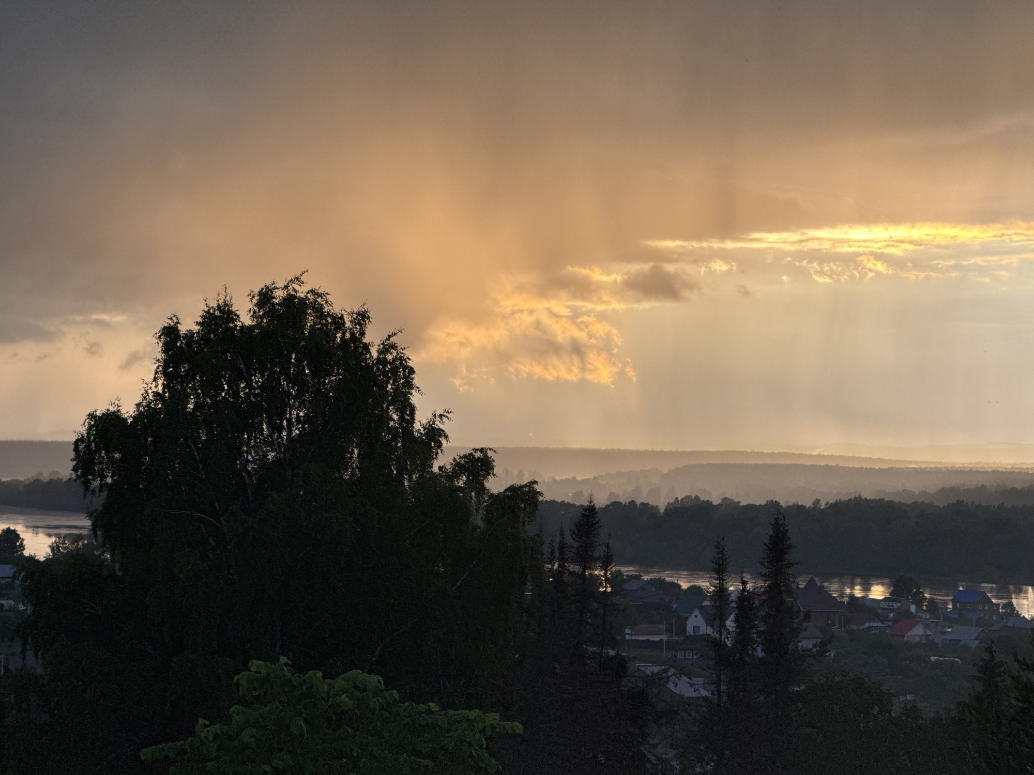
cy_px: 388
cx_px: 517
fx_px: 3584
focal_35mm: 120
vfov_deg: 12.3
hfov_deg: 16.4
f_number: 2.8
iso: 50
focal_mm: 15.66
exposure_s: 1/225
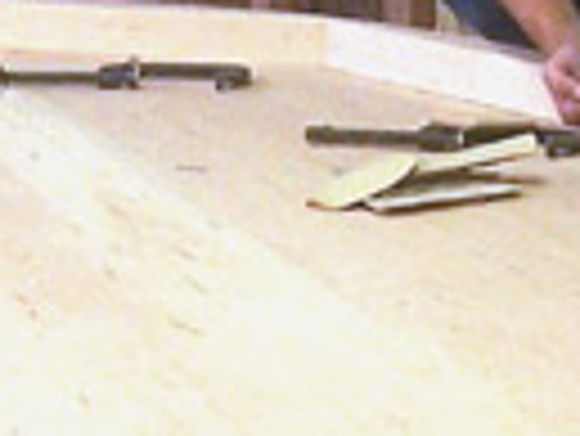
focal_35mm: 184
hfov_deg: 10.7
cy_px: 225
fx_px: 3086
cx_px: 162
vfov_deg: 8.1
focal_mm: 5.5
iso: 140
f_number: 3.4
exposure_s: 1/15
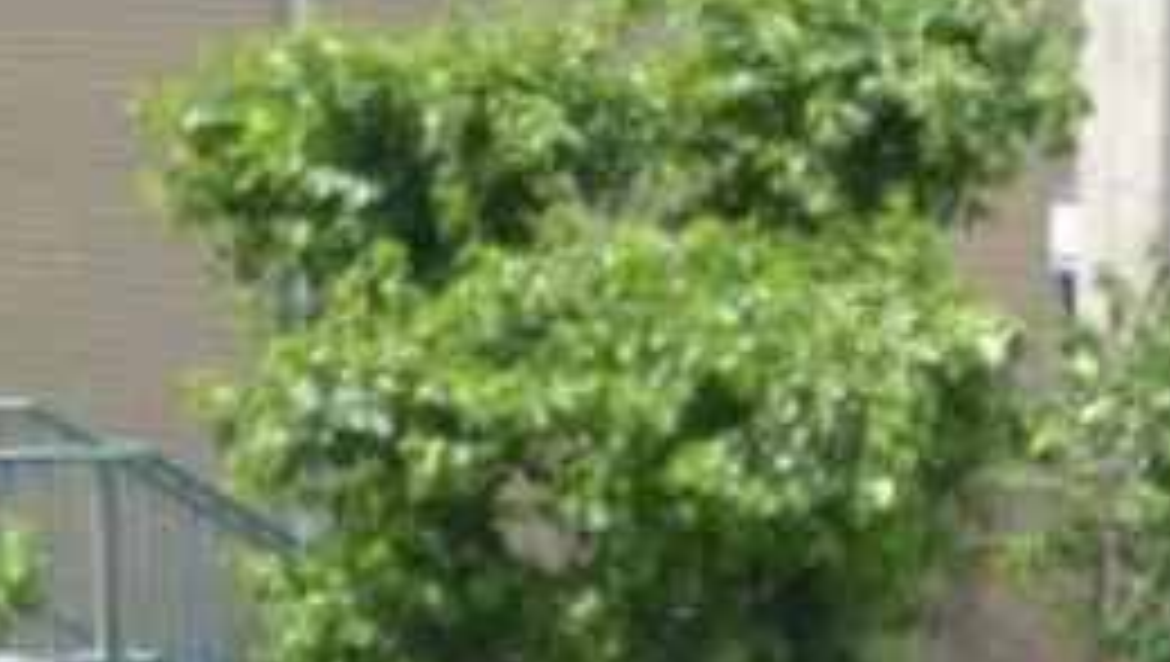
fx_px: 4817
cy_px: 347
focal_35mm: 155
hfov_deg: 13.1
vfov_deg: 7.9
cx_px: 1755
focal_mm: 25
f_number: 25
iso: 800
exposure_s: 1/50
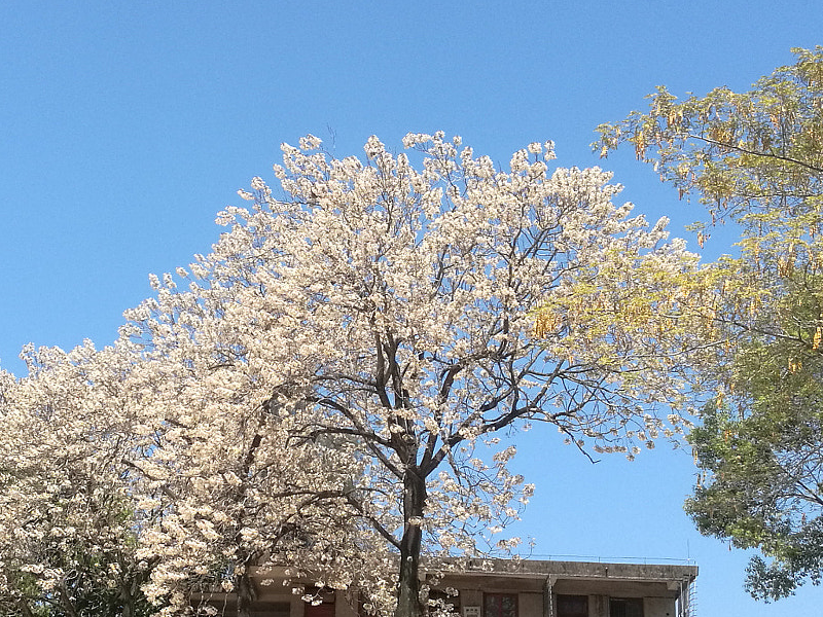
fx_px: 1664
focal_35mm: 70
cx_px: 279
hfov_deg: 27.6
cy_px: 243
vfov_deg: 21.0
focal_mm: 4.04
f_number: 2
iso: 50
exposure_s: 1/668
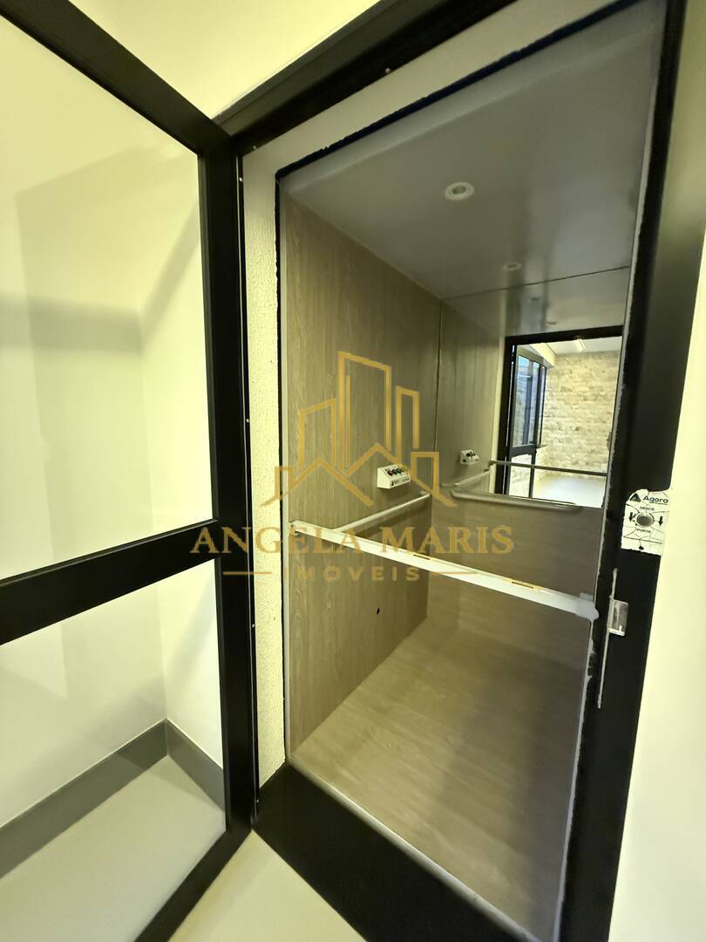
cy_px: 471
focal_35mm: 14
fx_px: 381
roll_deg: -0.9
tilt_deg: -4.9
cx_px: 353
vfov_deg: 102.1
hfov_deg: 85.7
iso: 1250
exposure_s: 1/55
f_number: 2.2
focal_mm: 2.22
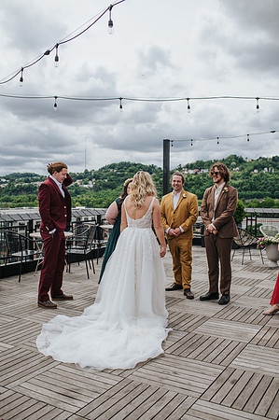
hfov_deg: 37.8
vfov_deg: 54.5
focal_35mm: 35
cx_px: 140
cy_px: 210
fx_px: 408
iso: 100
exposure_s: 1/1250
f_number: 3.5
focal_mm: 35
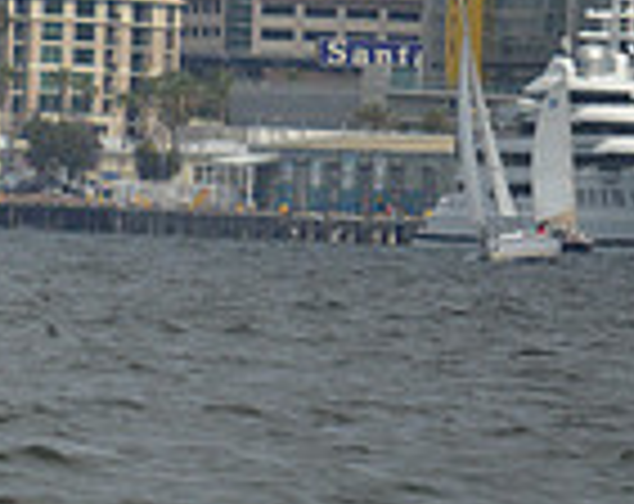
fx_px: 21725
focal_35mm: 1161
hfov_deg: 1.7
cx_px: -522
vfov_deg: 1.3
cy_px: 112
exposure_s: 1/2000
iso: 280
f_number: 5.6
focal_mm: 200
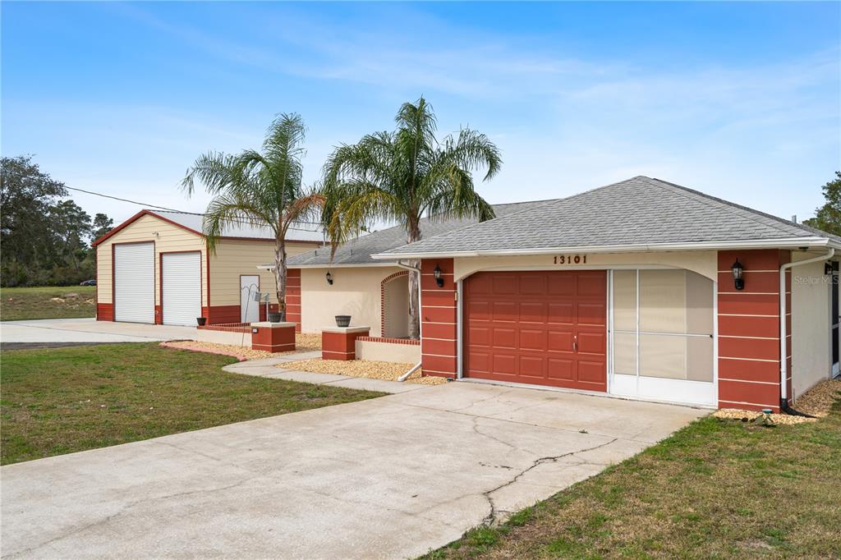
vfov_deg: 46.4
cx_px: 420
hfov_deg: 65.5
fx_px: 654
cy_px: 280
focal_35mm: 28
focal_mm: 28
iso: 320
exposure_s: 1/1000
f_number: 8
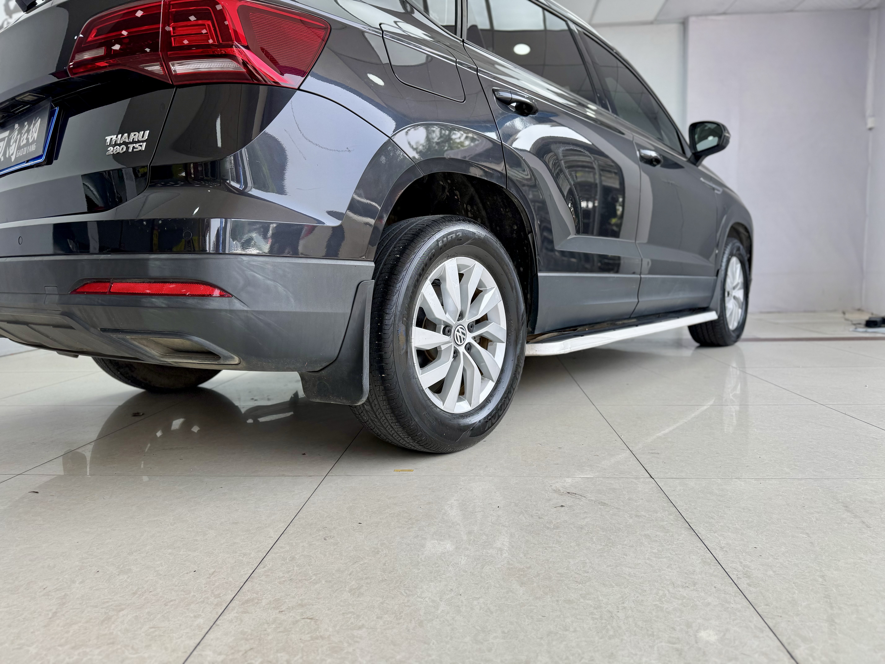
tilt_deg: -5.5
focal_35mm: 24
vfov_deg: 56.8
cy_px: 332
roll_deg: +1.5
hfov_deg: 71.6
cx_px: 442
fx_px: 614
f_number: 1.78
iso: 80
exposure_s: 1/765
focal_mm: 6.76
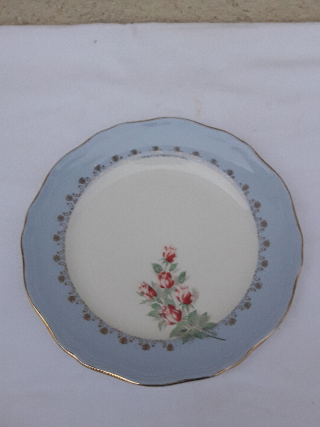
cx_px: 160
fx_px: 345
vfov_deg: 63.4
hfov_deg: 49.7
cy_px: 214
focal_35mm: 28
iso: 100
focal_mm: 3.7
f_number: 1.9
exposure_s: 1/33
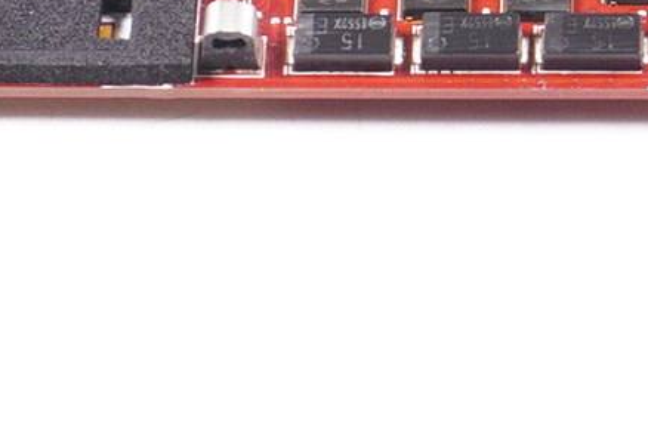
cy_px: -367
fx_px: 5371
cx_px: 701
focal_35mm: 298
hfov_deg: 6.9
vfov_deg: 4.6
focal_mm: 29
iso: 1000
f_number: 6.3
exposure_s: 1/160
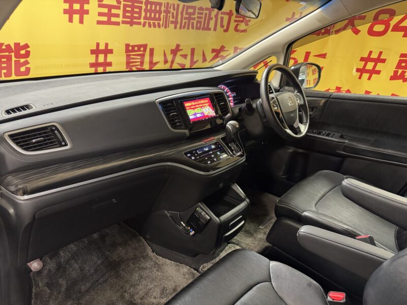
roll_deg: -1.0
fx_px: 282
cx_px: 204
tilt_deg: -21.6
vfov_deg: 56.8
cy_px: 152
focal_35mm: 24
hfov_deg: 71.6
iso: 500
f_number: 1.78
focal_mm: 6.76
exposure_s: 1/50
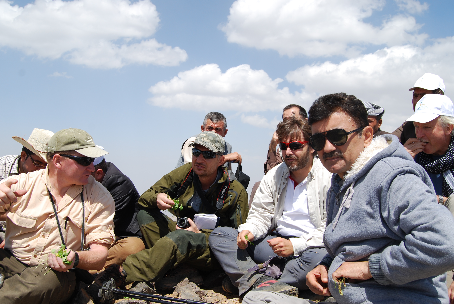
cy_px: 153
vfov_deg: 39.0
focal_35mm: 34
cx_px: 224
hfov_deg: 55.7
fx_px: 429
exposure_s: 1/250
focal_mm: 22
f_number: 8
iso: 100
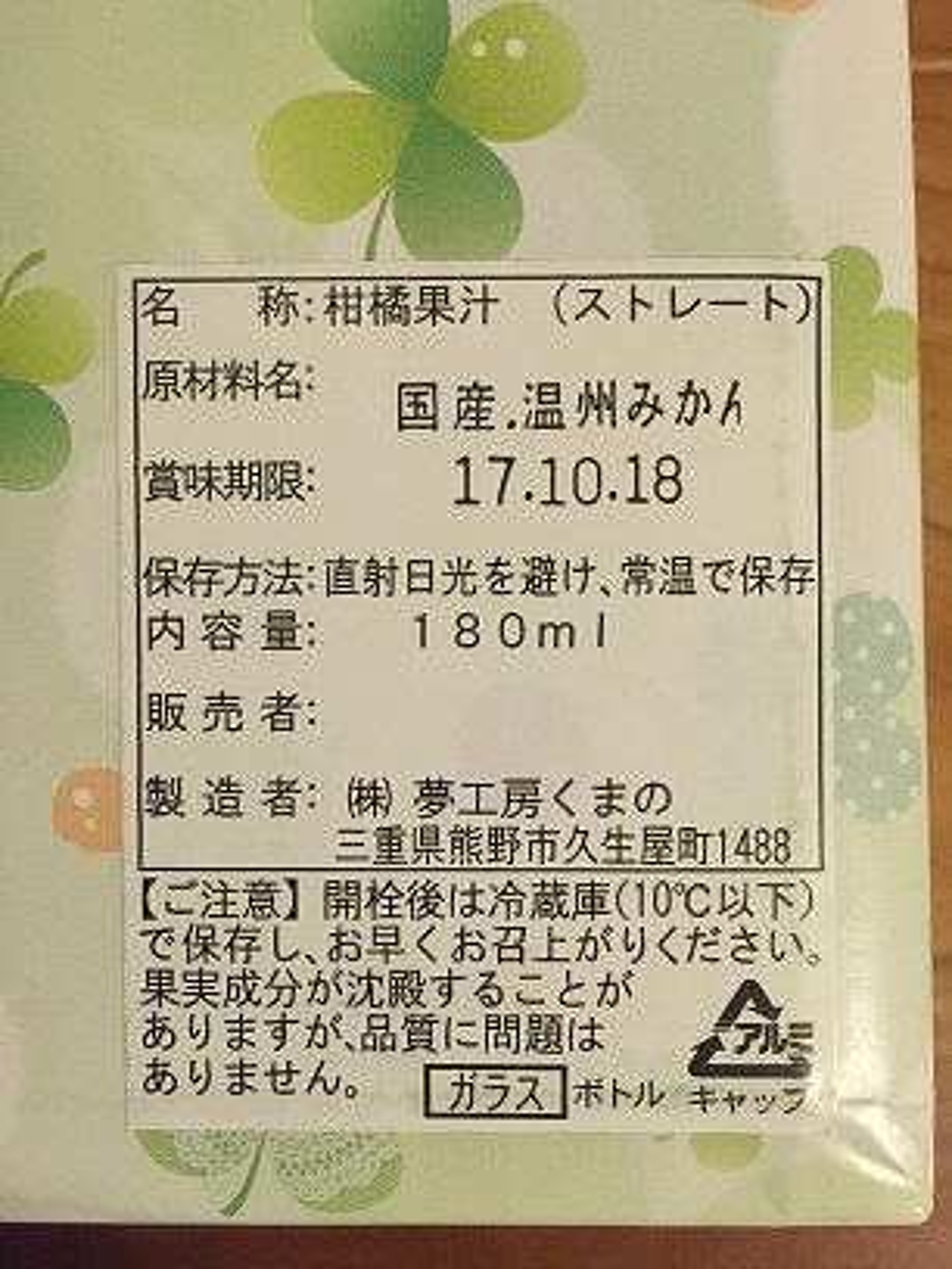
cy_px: 634
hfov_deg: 48.2
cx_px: 476
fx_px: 1063
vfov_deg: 61.7
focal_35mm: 29
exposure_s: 1/20
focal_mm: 4.15
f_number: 2.2
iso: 250
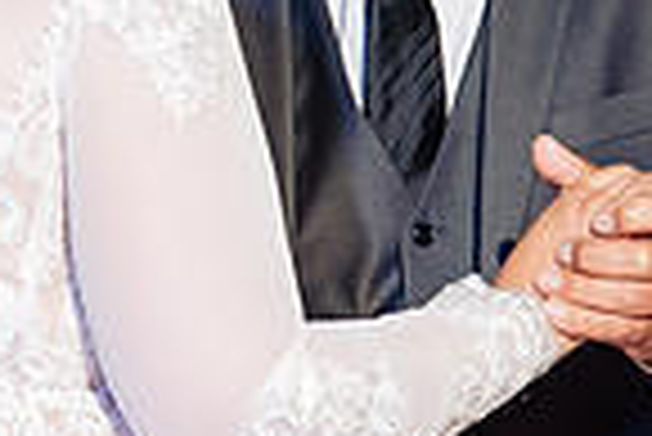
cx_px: 202
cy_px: 34
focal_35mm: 379
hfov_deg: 5.4
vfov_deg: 3.6
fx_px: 6871
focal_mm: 95
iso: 2000
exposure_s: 1/200
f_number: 5.6
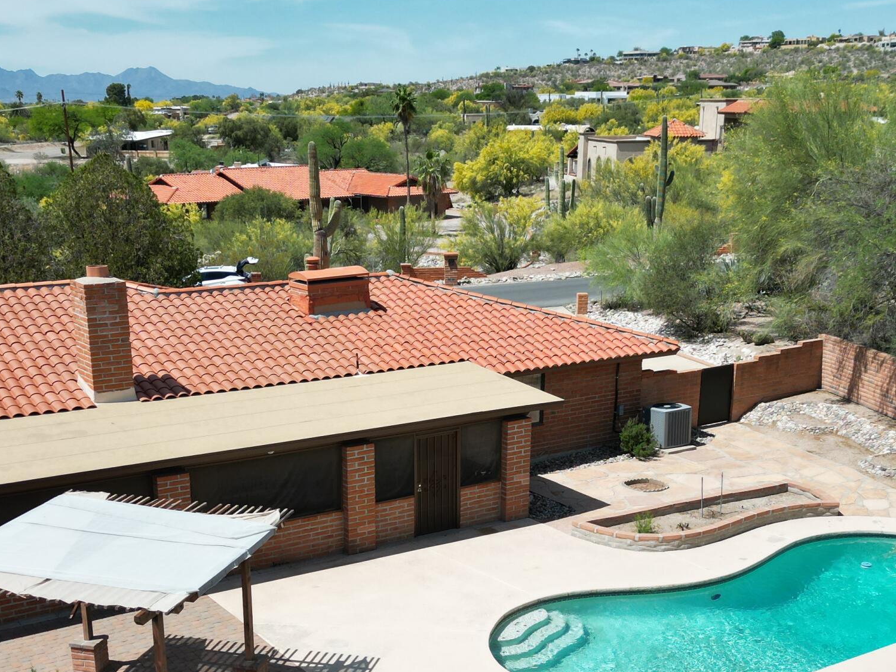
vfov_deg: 29.6
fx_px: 1242
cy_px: 530
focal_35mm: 48
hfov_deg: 39.6
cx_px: 416
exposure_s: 1/4000
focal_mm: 6.72
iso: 130
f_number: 1.7
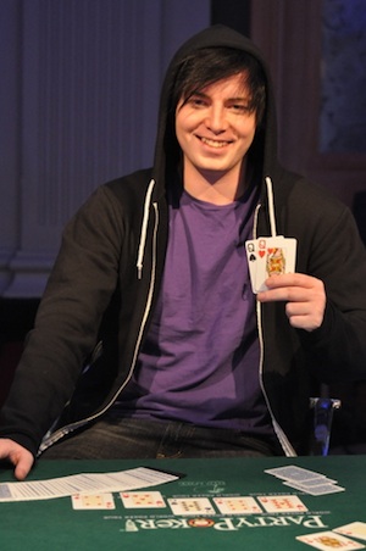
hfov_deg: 13.0
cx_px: 183
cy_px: 276
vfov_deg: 19.5
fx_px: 1606
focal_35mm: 105
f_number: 4.5
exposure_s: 1/50
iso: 2000
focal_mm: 70
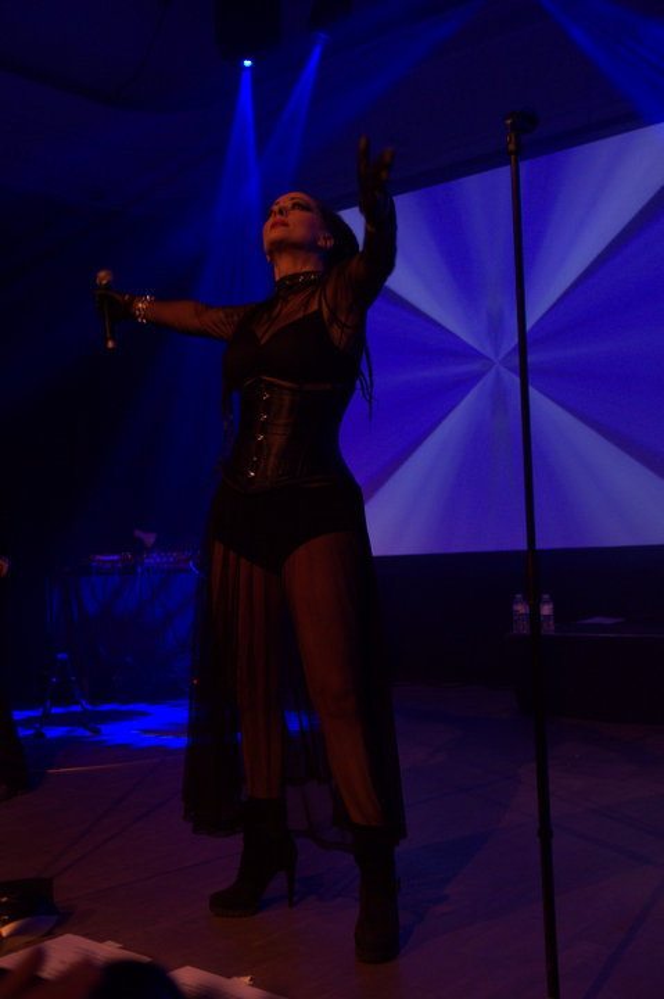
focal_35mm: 40
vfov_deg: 48.0
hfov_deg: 33.0
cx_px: 332
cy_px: 500
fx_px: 1122
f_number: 2.8
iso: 800
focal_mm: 27
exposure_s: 1/40
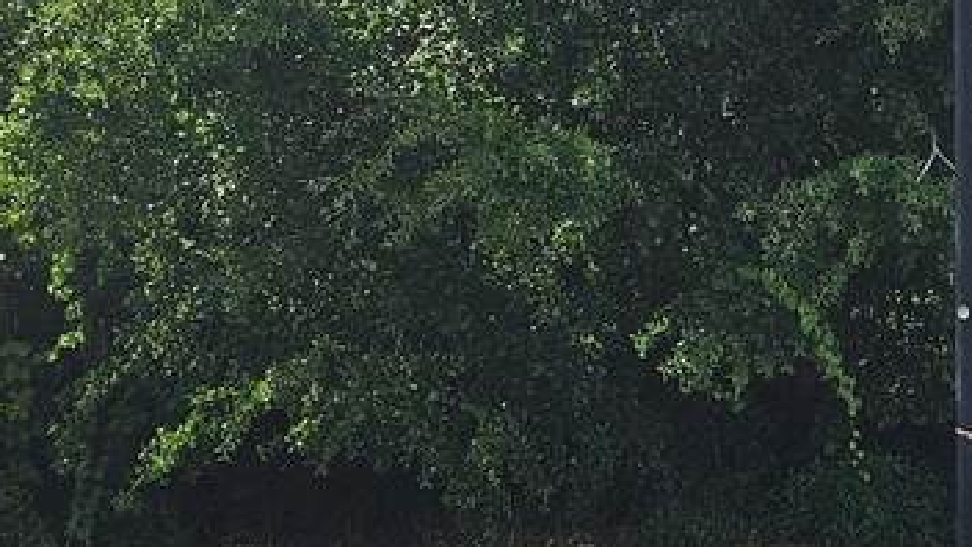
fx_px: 2345
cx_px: 903
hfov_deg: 22.7
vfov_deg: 13.2
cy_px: 69
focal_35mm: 91
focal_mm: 5.4
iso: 25
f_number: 1.8
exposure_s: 1/1645
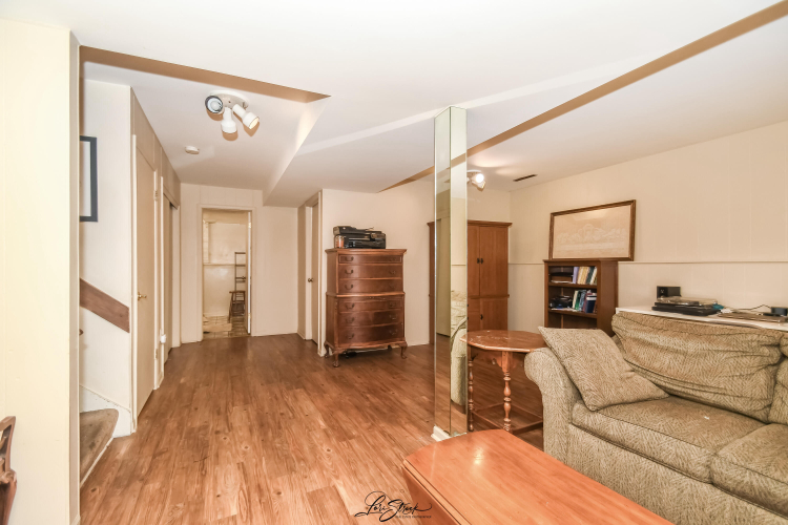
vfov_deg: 77.3
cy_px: 262
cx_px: 394
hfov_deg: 100.4
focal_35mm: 15
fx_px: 328
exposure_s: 1/80
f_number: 8
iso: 400
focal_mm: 10
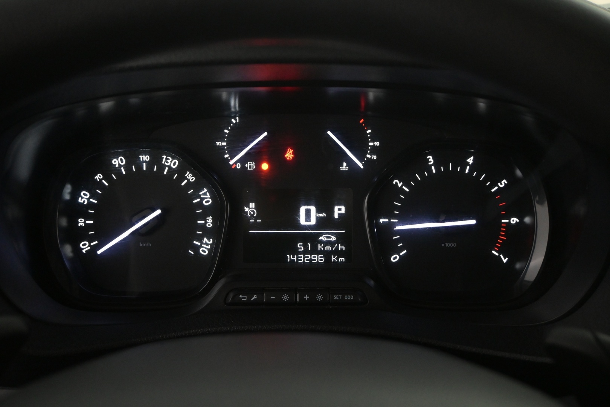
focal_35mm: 34
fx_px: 572
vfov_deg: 39.1
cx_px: 305
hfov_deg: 56.1
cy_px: 204
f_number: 4
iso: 2500
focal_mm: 22.5
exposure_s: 1/60
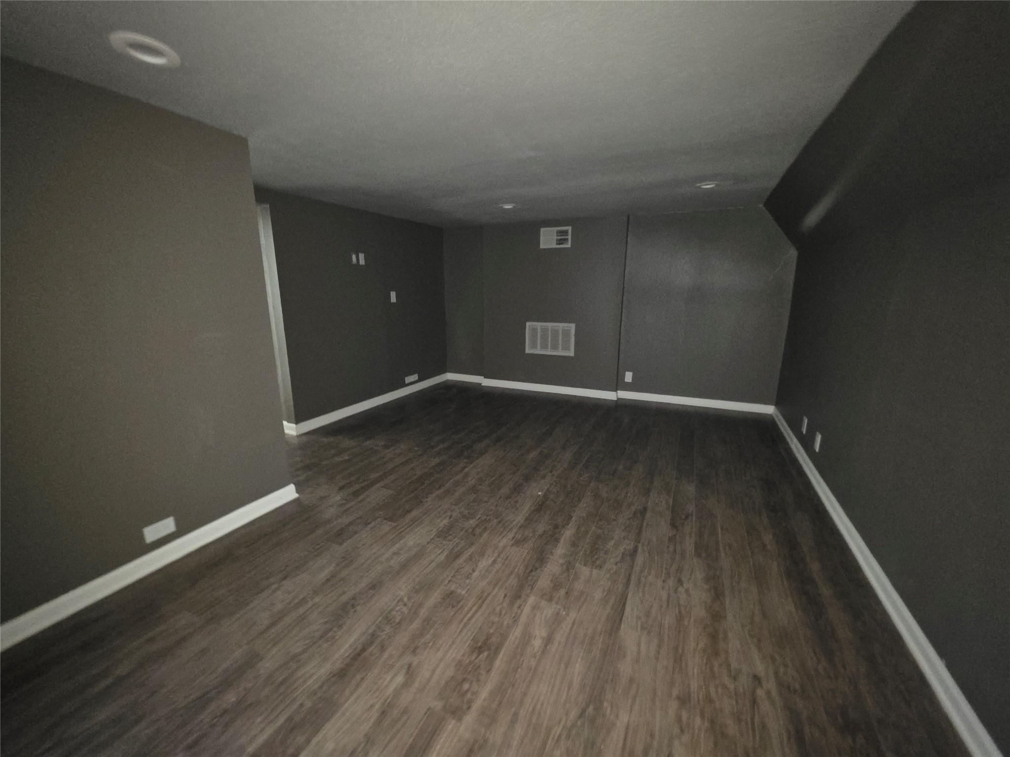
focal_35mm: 13
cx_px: 505
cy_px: 378
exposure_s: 1/6.24
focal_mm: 2.2
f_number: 1.9
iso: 1000
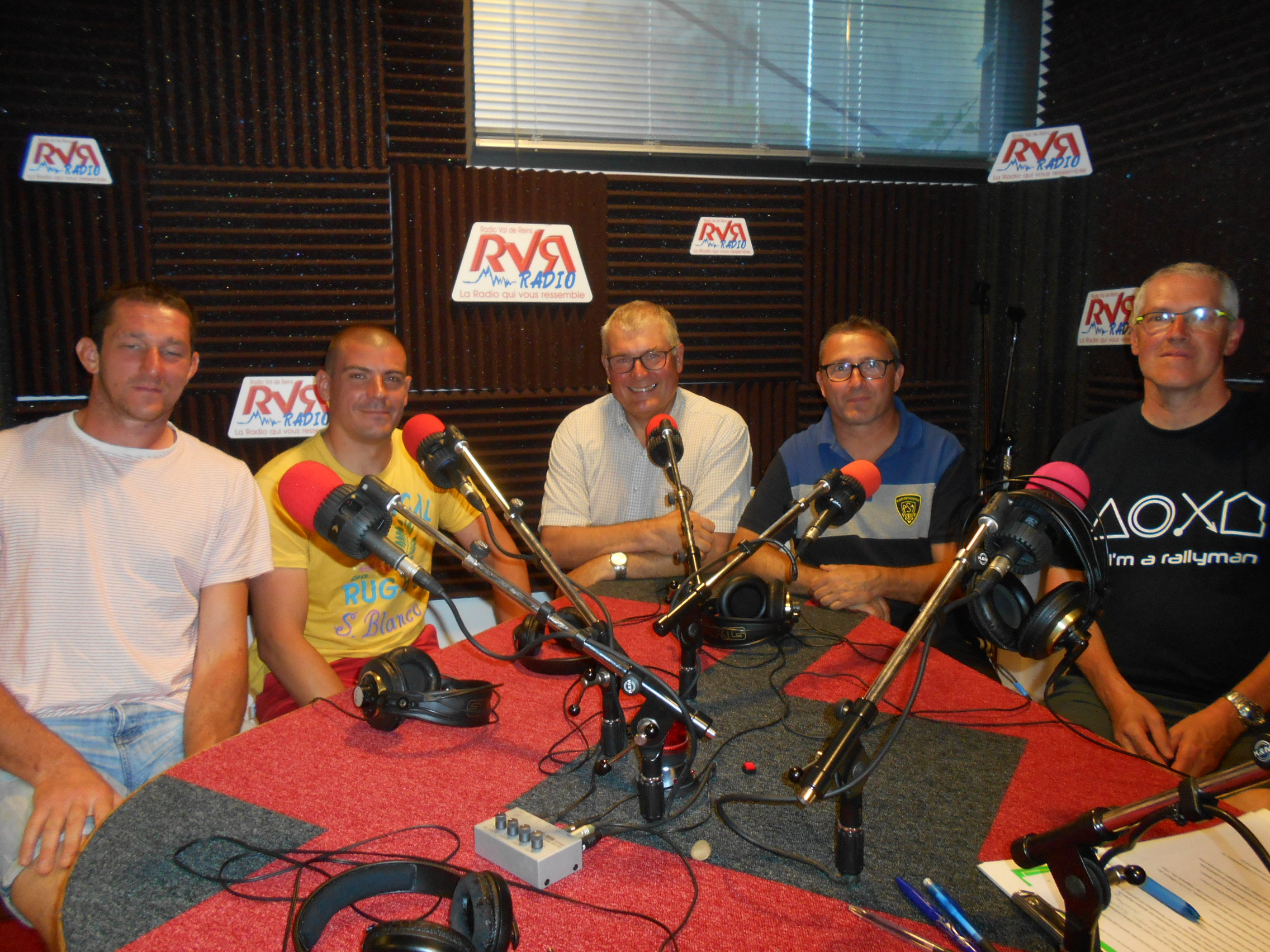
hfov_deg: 67.3
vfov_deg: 53.1
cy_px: 476
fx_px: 954
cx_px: 635
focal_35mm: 26
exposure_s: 1/25
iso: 280
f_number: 3.2
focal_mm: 4.6
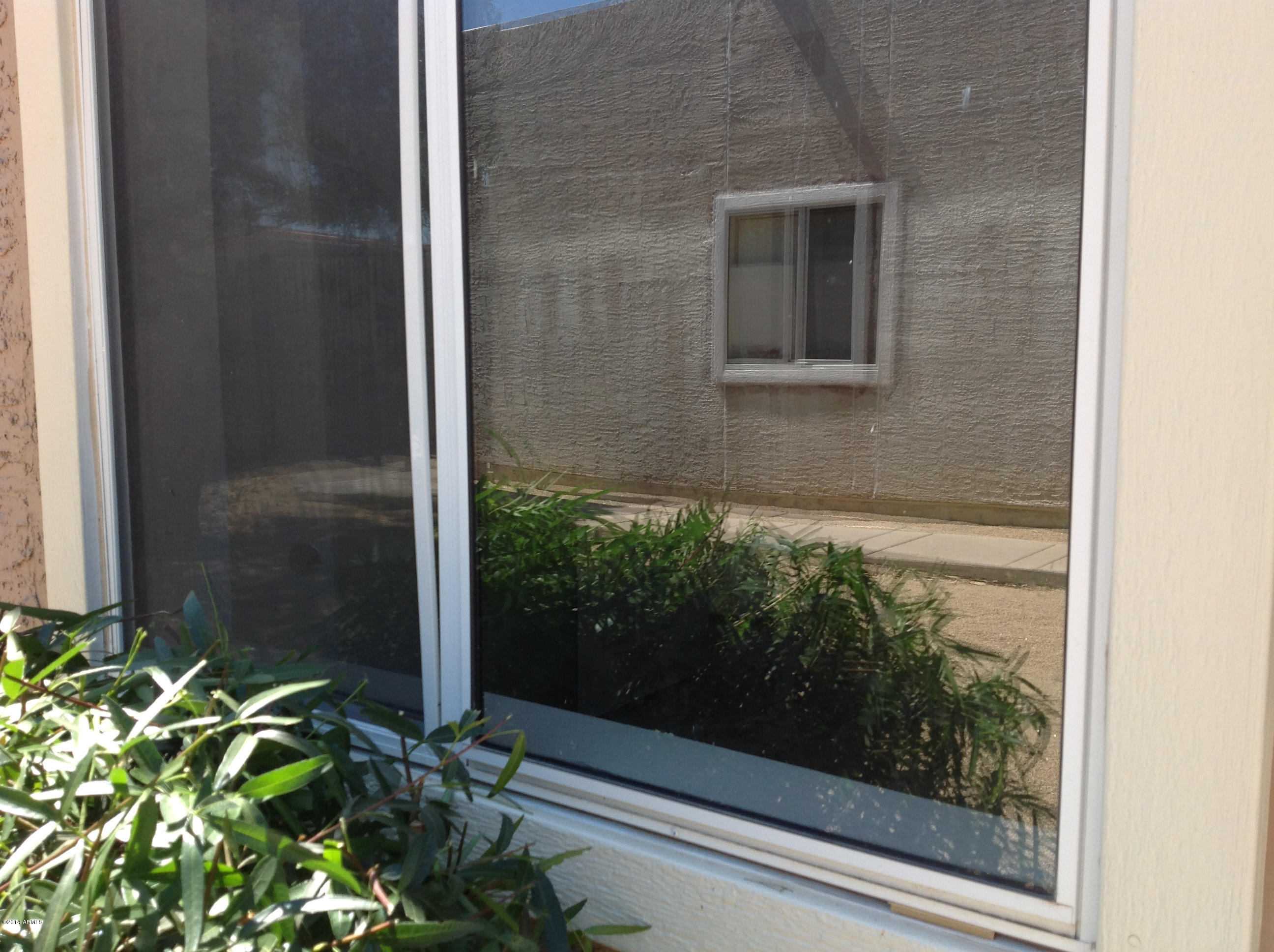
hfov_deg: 52.7
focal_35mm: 35
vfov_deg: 40.6
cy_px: 476
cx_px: 637
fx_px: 1286
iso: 50
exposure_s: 1/420
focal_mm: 4.28
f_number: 2.4
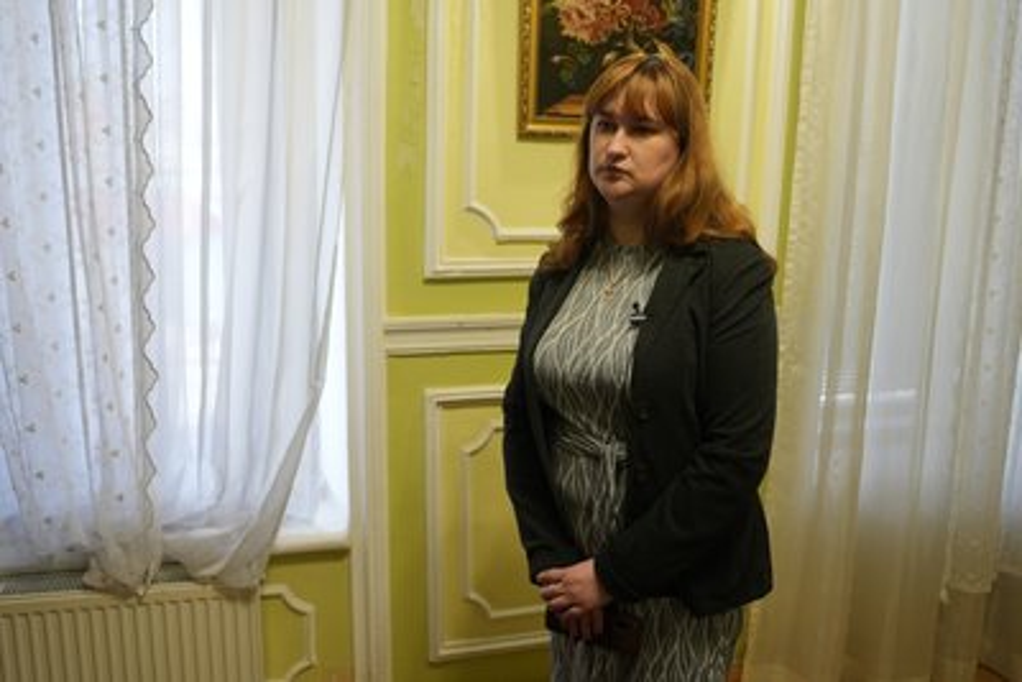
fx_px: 795
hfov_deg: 65.5
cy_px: 341
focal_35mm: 28
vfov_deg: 46.4
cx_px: 511
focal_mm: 28
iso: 1000
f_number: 4
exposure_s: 1/160
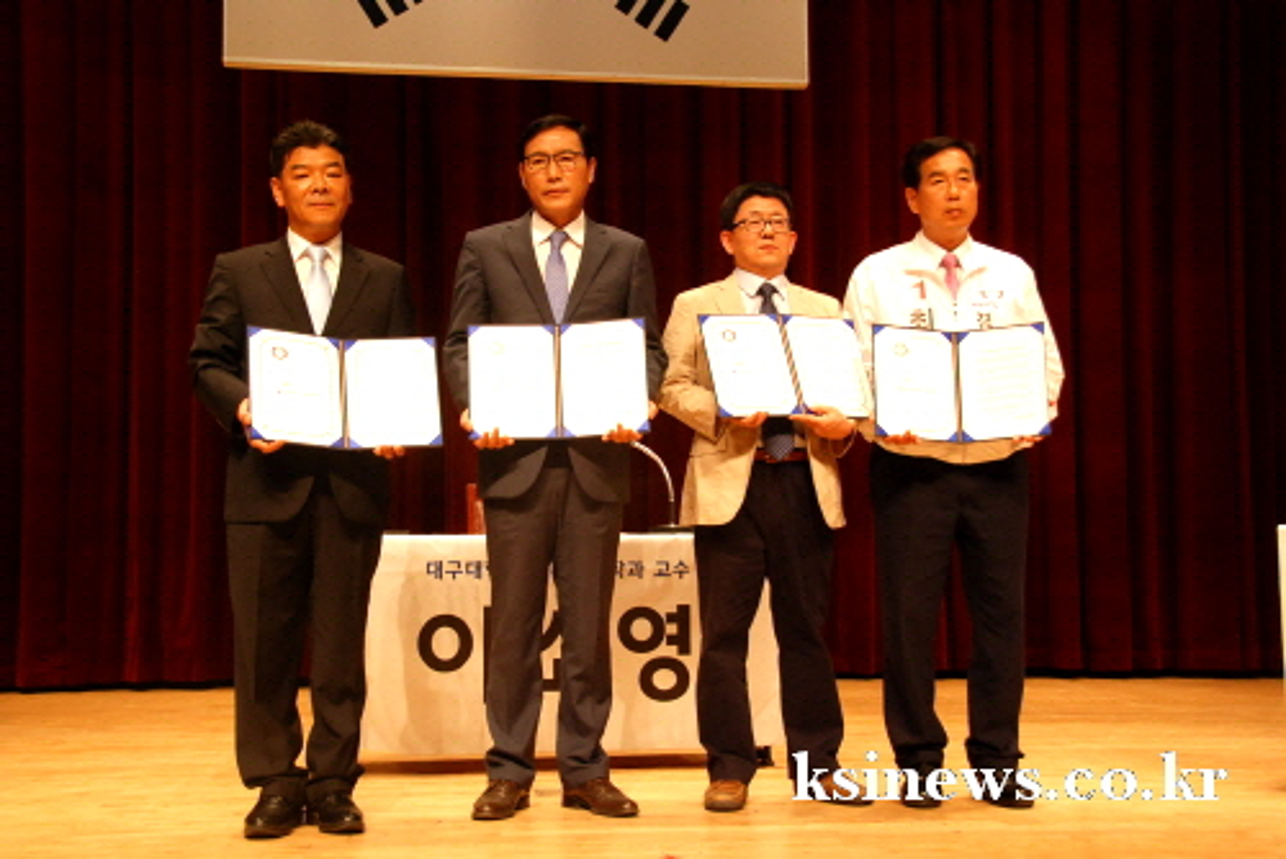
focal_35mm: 48
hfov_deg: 41.1
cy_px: 430
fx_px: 1716
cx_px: 643
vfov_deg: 28.1
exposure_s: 1/100
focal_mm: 32
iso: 800
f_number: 5.6
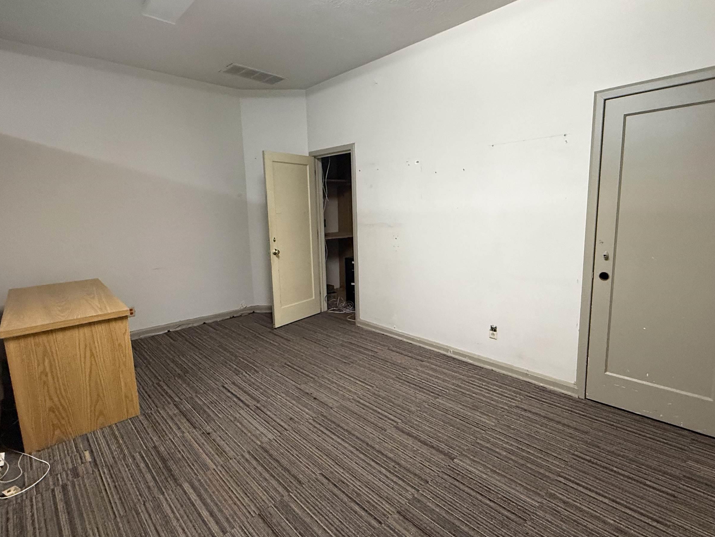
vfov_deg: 71.6
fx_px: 372
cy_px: 261
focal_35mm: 18
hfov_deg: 87.7
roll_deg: +1.5
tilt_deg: -8.0
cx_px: 377
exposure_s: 1/60
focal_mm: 2.22
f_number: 2.2
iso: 400
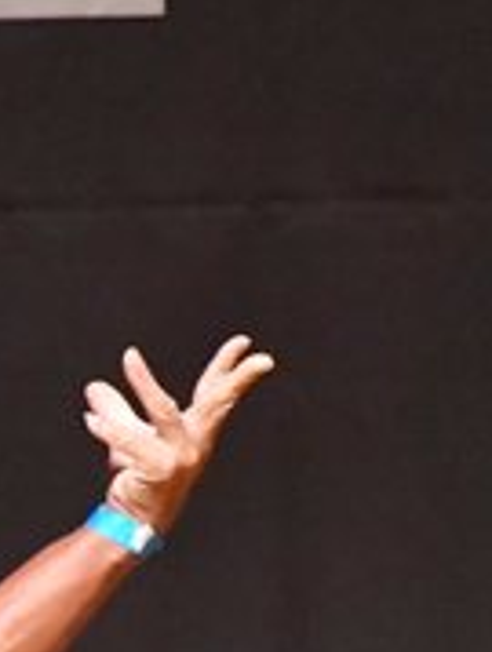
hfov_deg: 0.8
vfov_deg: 1.1
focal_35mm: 1869
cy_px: 703
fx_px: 35293
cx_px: -425
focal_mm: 300
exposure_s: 1/400
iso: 12800
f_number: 5.6
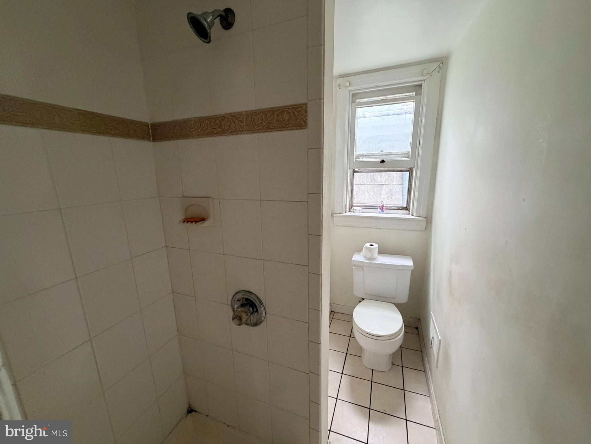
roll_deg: +1.2
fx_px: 239
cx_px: 296
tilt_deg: -11.8
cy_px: 222
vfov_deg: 85.7
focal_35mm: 14
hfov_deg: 102.1
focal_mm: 2.22
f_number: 2.2
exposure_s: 1/60
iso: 500
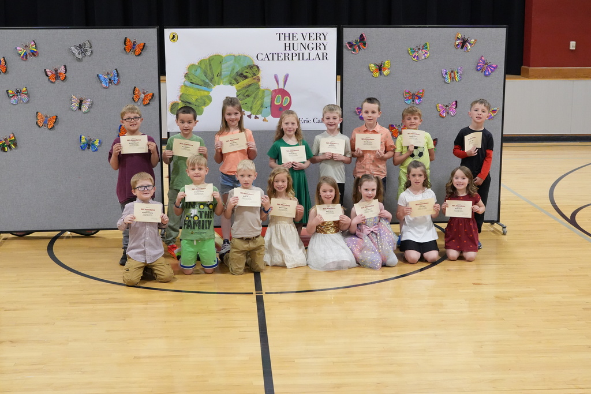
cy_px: 197
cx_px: 296
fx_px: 936
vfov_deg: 23.8
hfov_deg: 35.0
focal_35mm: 57
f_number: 3.5
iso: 5000
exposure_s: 1/400
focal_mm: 38
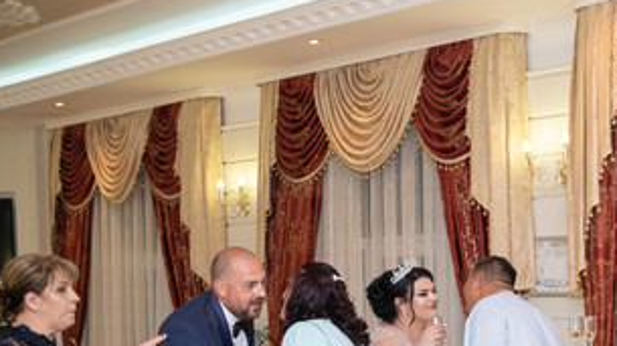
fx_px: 1259
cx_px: 593
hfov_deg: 26.3
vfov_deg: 15.2
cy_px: 390
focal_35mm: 77
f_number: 2
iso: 1000
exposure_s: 1/125
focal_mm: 23
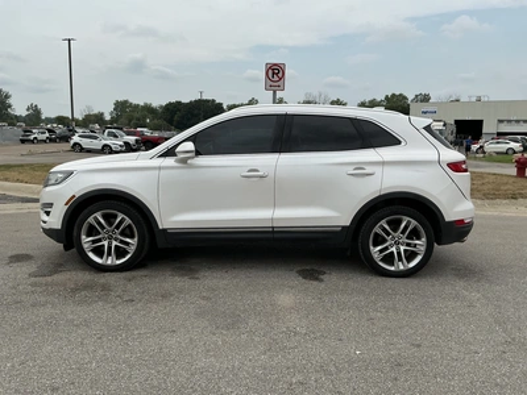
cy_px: 198
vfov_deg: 49.7
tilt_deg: -5.6
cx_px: 264
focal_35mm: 28
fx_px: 426
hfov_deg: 63.4
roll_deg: -1.5
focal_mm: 3
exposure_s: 1/2320
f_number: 1.8
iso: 25
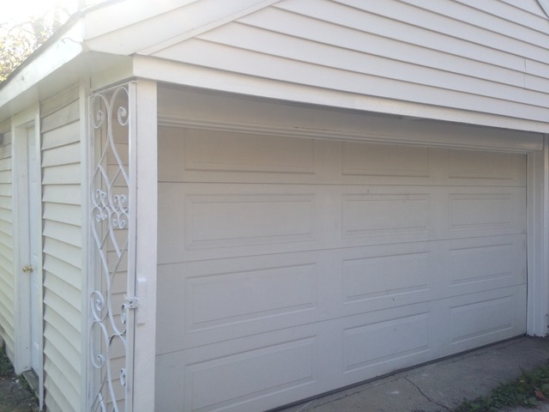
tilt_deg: -2.8
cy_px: 206
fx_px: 523
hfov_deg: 55.4
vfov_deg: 42.9
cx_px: 274
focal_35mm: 33
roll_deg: -0.2
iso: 50
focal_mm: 4.12
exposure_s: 1/256
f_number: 2.4
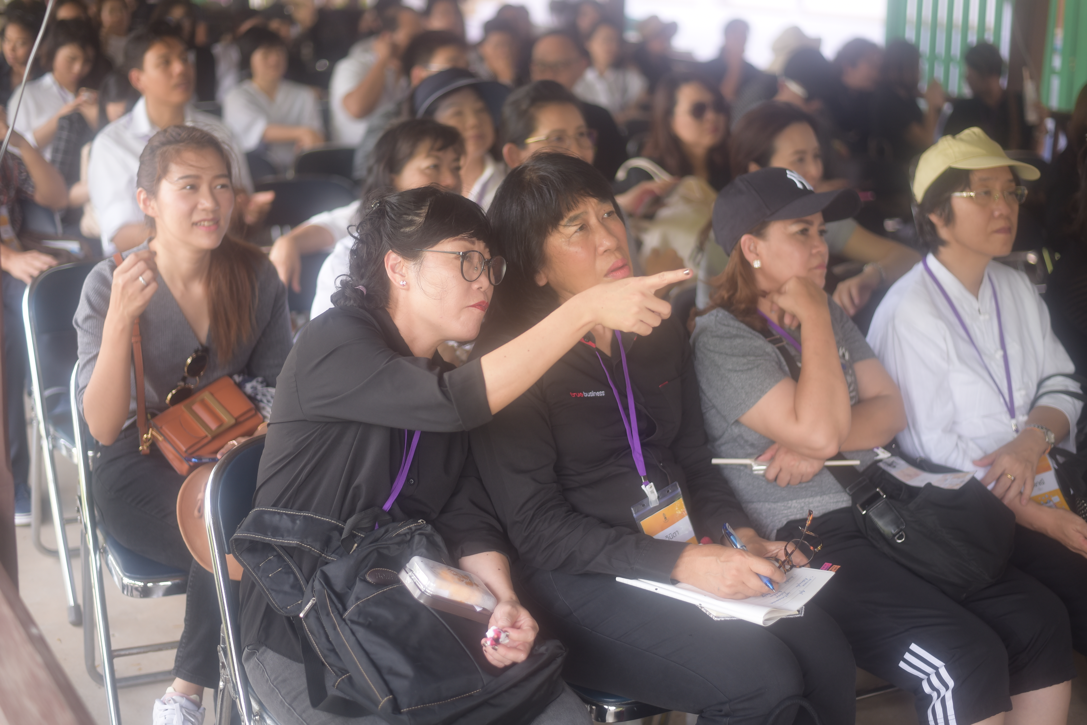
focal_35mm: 50
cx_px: 544
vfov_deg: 27.0
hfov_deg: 39.6
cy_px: 362
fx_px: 1510
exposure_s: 1/320
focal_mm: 50
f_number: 2
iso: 320
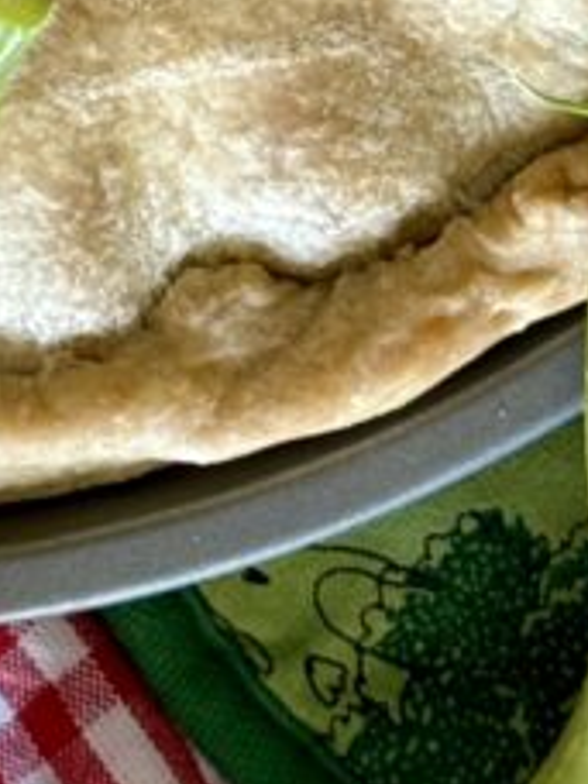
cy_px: -894
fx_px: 6092
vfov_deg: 7.1
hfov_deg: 5.5
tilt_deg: -87.8
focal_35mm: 269
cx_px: -254
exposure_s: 1/60
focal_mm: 6.76
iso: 100
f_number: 1.78
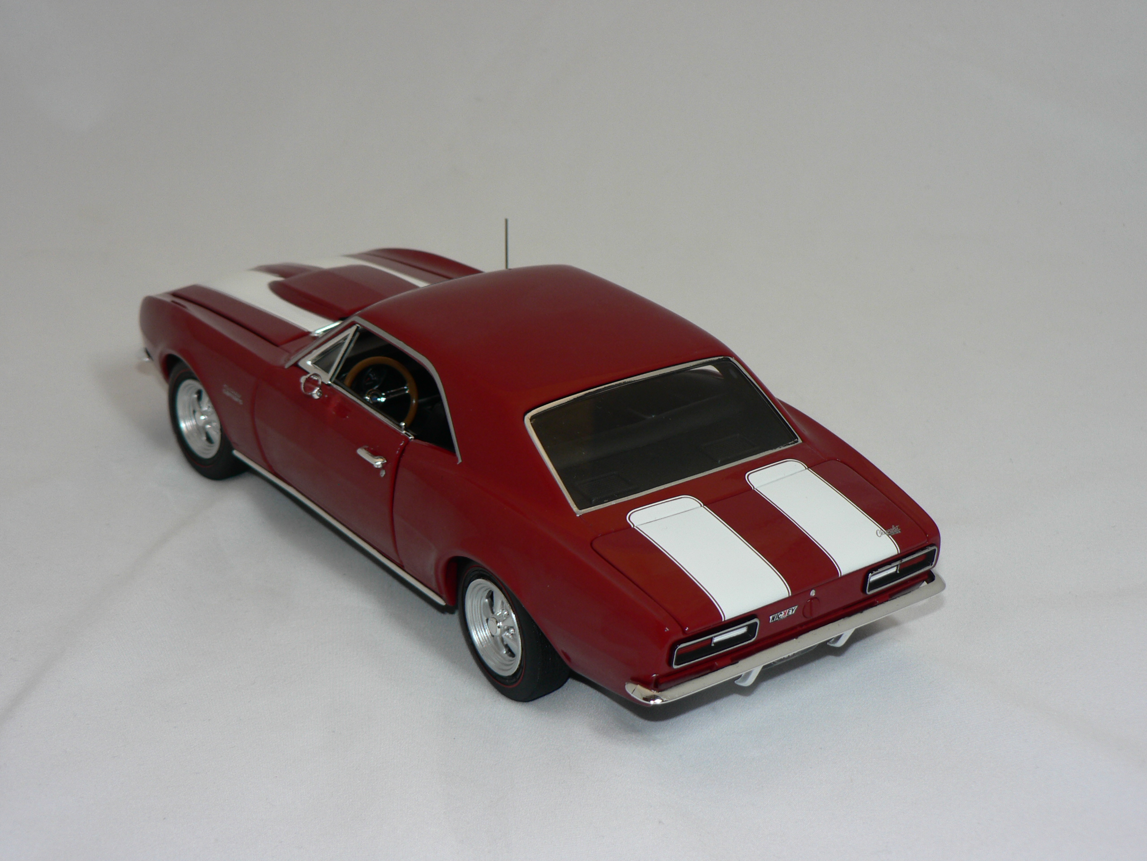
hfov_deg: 34.3
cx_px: 574
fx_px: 1856
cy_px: 430
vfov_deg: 26.1
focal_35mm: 56
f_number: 3.2
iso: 80
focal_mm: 9.3
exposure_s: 1/60
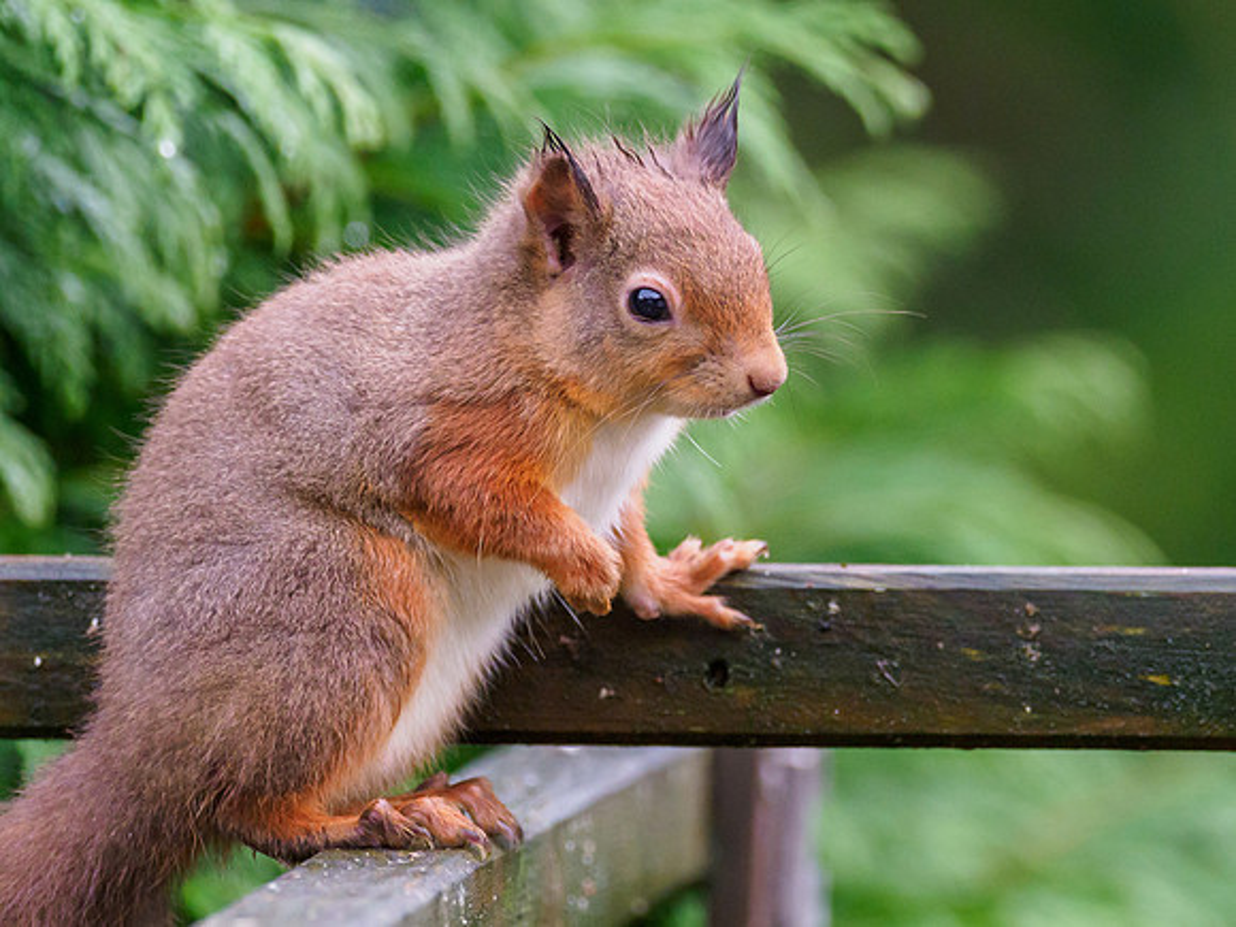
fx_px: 34250
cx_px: 749
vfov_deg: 1.6
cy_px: 365
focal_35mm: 959
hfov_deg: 2.1
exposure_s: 1/320
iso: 1600
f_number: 4
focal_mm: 300
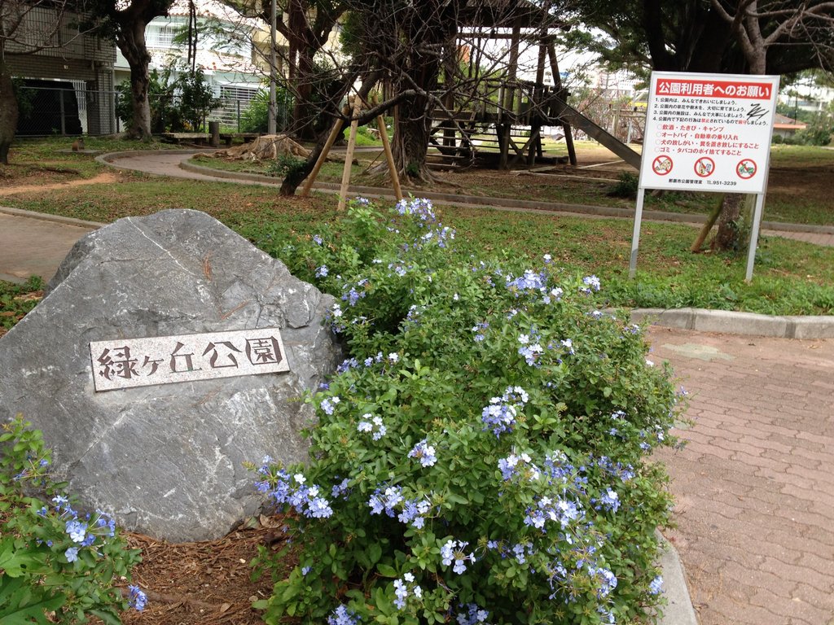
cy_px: 312
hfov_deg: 52.6
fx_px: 843
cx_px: 417
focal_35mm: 35
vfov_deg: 40.7
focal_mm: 4.28
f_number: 2.4
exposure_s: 1/143
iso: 50
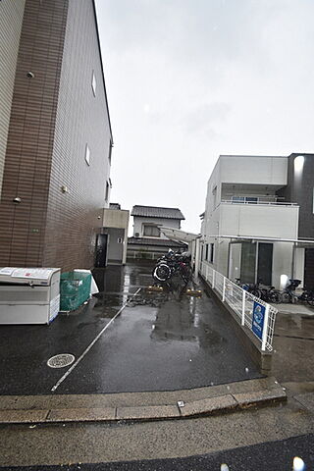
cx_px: 157
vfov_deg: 100.4
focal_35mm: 15
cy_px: 236
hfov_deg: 77.3
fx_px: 196
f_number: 5
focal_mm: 10
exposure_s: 1/200
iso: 220
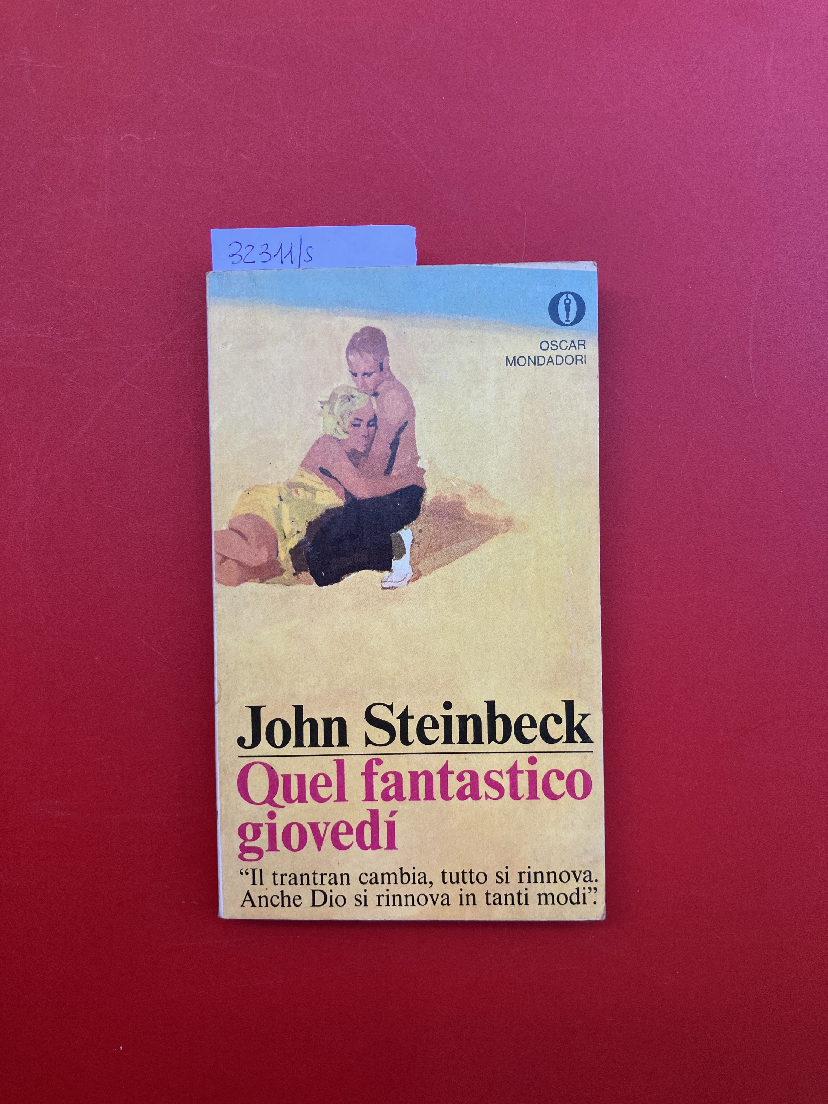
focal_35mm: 28
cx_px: 414
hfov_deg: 49.7
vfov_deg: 63.4
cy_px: 552
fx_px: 893
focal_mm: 3.99
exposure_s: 1/100
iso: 50
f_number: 1.8
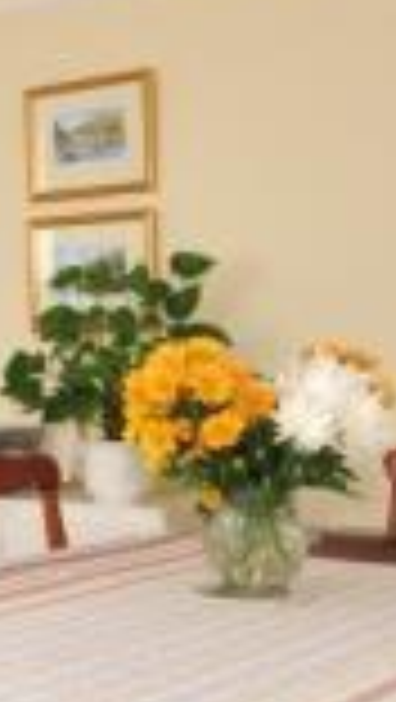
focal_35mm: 66
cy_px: 346
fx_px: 1229
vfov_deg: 31.9
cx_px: -338
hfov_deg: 15.5
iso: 200
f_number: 10
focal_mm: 10
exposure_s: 1/4
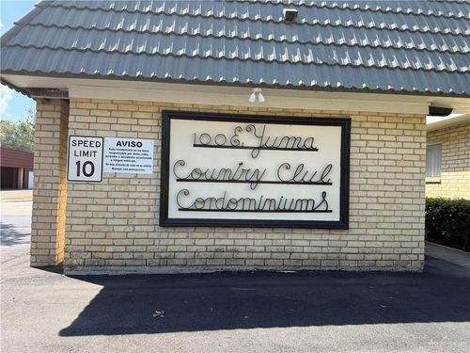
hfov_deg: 71.6
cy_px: 176
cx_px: 235
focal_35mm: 24
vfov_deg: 56.8
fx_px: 326
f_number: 1.78
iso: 100
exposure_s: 1/1493
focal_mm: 6.76
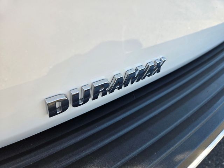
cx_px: 112
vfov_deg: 58.9
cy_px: 84
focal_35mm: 23
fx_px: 149
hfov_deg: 73.9
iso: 25
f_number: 1.8
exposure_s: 1/226
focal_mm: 5.4
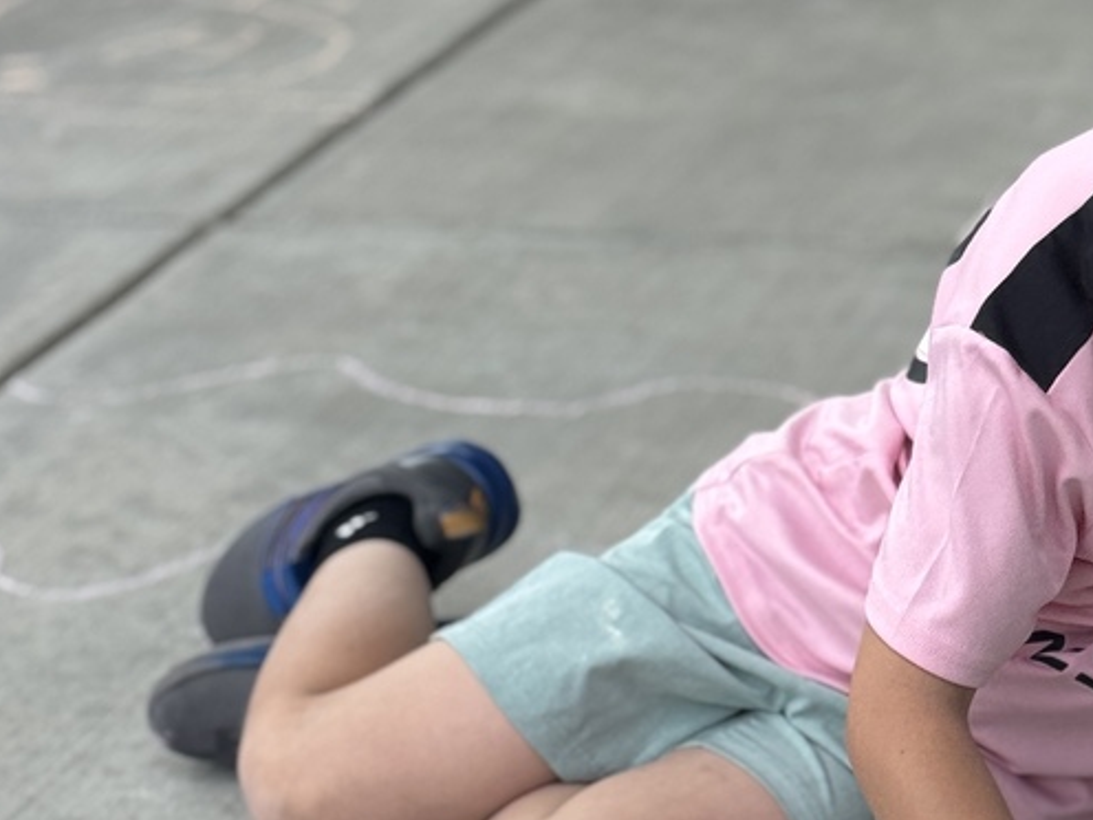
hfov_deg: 19.5
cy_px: 564
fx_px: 3126
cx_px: 937
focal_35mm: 99
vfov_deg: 14.9
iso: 64
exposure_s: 1/1681
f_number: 1.78
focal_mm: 6.76
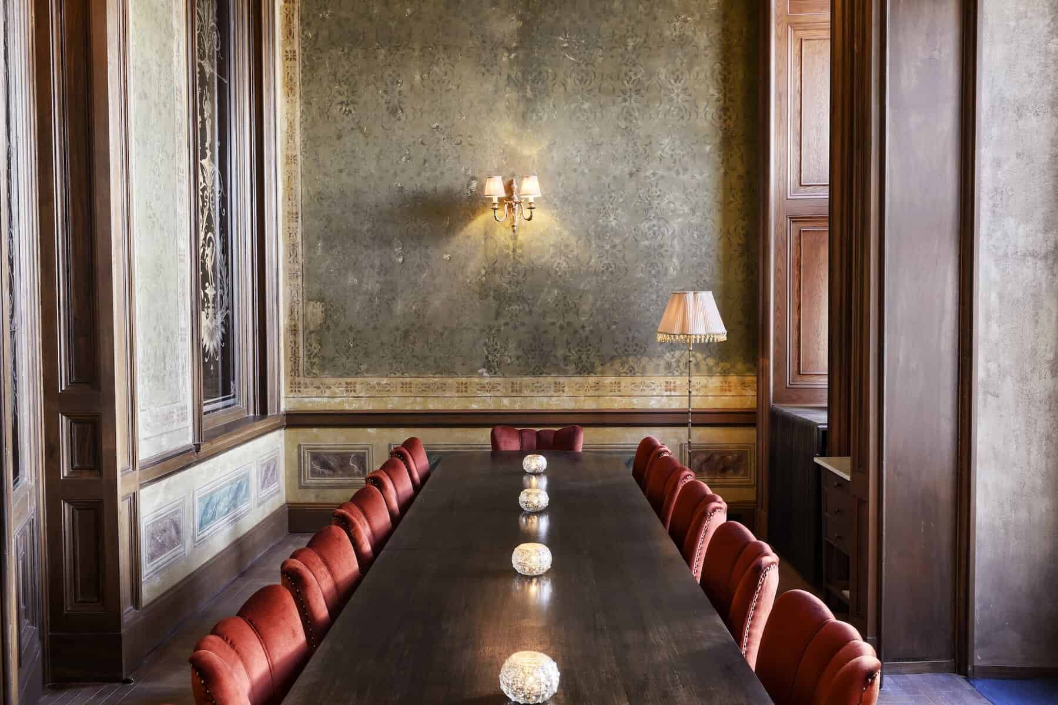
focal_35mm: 32
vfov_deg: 41.1
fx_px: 940
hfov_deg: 58.7
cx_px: 529
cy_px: 352
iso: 200
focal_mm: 32
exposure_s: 1.6
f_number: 10
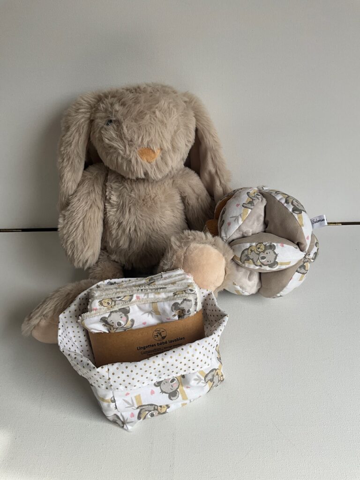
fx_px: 402
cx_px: 180
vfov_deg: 61.7
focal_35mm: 29
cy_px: 240
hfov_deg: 48.2
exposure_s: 1/403
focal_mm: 3
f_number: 1.8
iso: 25
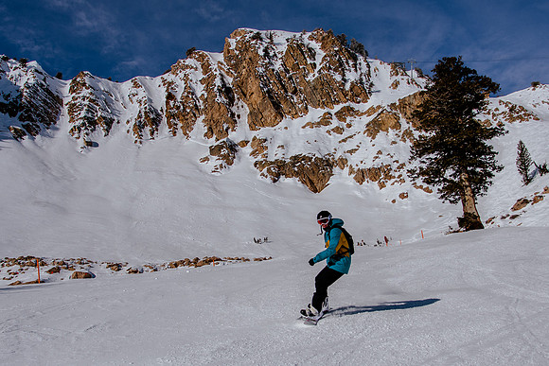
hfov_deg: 45.2
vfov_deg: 30.9
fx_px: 660
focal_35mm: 43
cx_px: 274
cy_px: 220
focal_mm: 24
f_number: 5.6
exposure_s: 1/3200
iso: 200
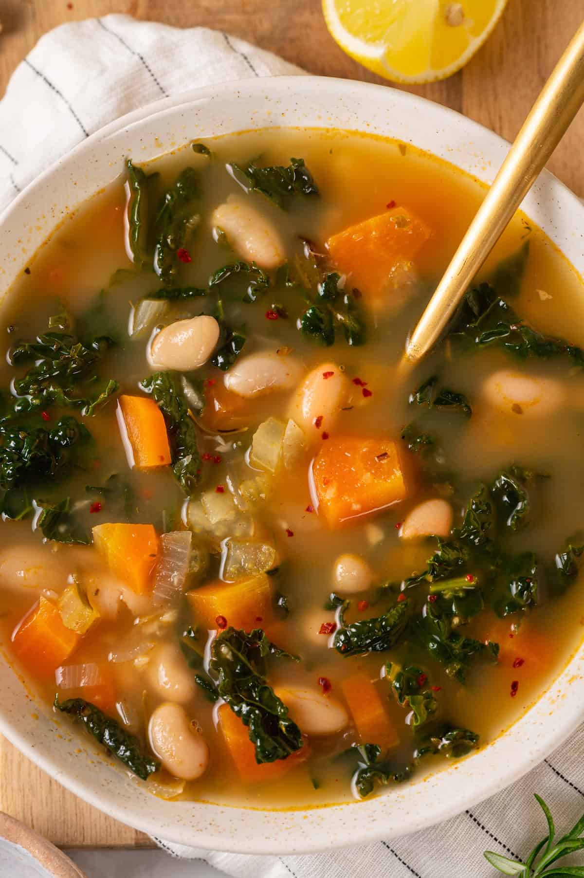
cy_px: 439
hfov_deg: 13.0
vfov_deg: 19.5
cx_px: 292
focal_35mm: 105
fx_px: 2559
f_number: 13
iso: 80
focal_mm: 105
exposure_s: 1/160
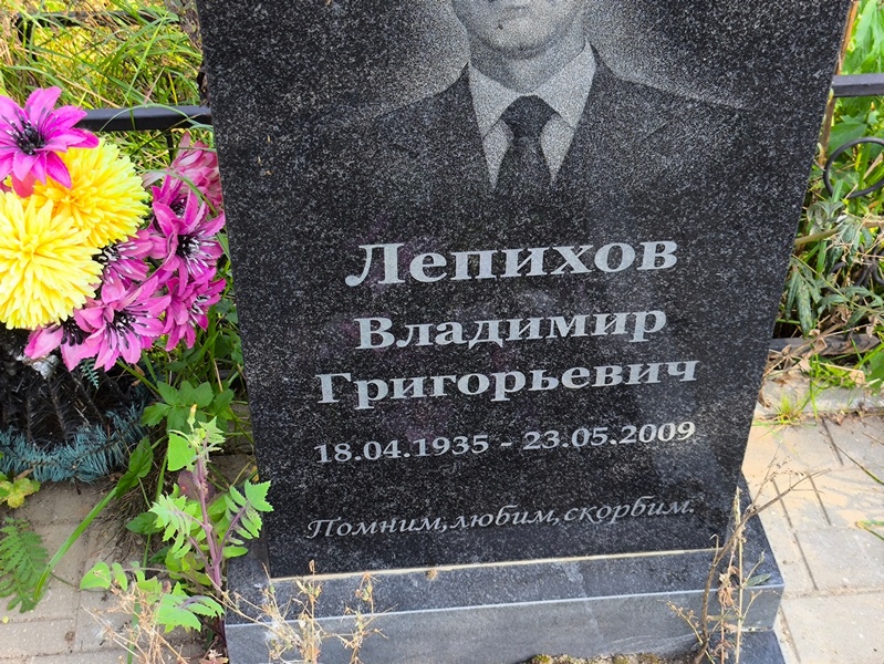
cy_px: 332
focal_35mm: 50
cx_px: 442
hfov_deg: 38.2
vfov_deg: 29.1
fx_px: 1277
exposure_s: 1/207
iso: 50
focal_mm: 4.71
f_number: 1.7
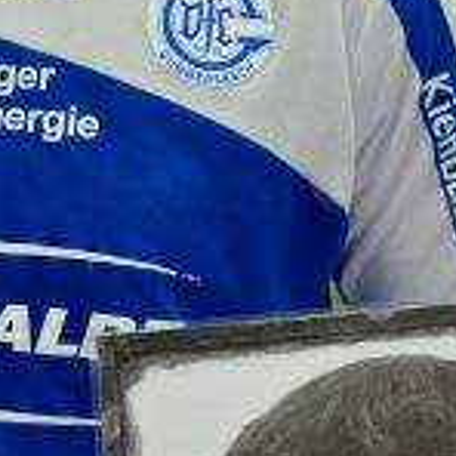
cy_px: 262
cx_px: 211
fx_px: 5365
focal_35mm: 360
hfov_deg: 4.9
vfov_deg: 4.9
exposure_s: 1/400
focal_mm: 70
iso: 1600
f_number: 2.8
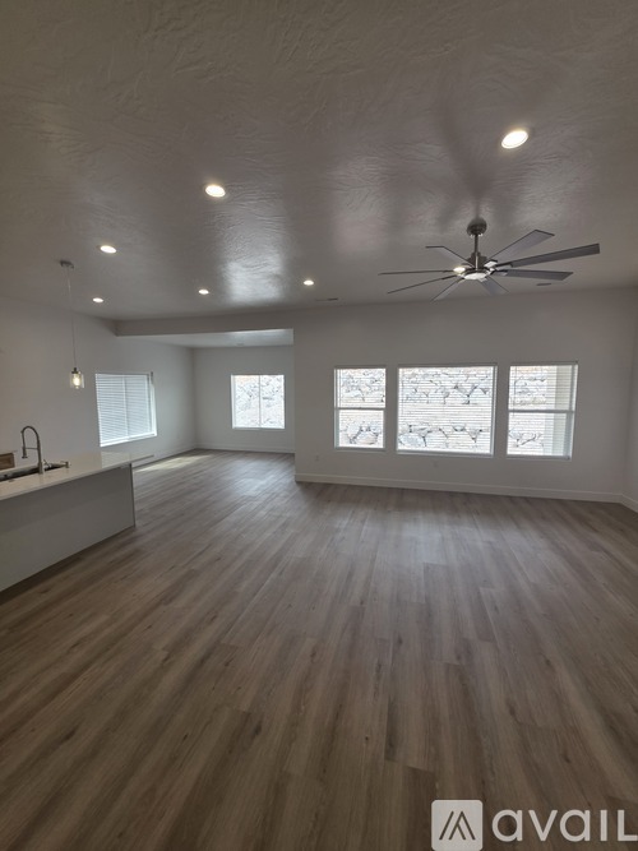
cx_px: 319
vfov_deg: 106.2
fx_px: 320
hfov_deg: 89.9
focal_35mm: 13
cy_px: 426
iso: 32
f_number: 1.9
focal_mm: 2.2
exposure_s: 1/120
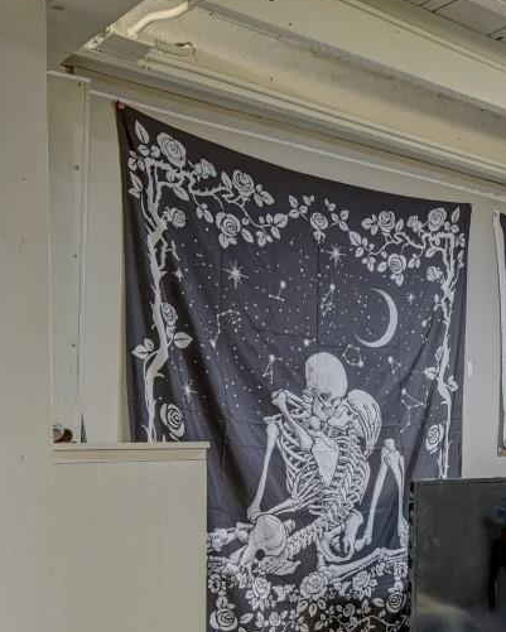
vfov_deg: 26.2
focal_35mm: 72
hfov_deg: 21.0
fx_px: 1347
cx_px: 420
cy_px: 433
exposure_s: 1.3
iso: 400
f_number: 8
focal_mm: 24
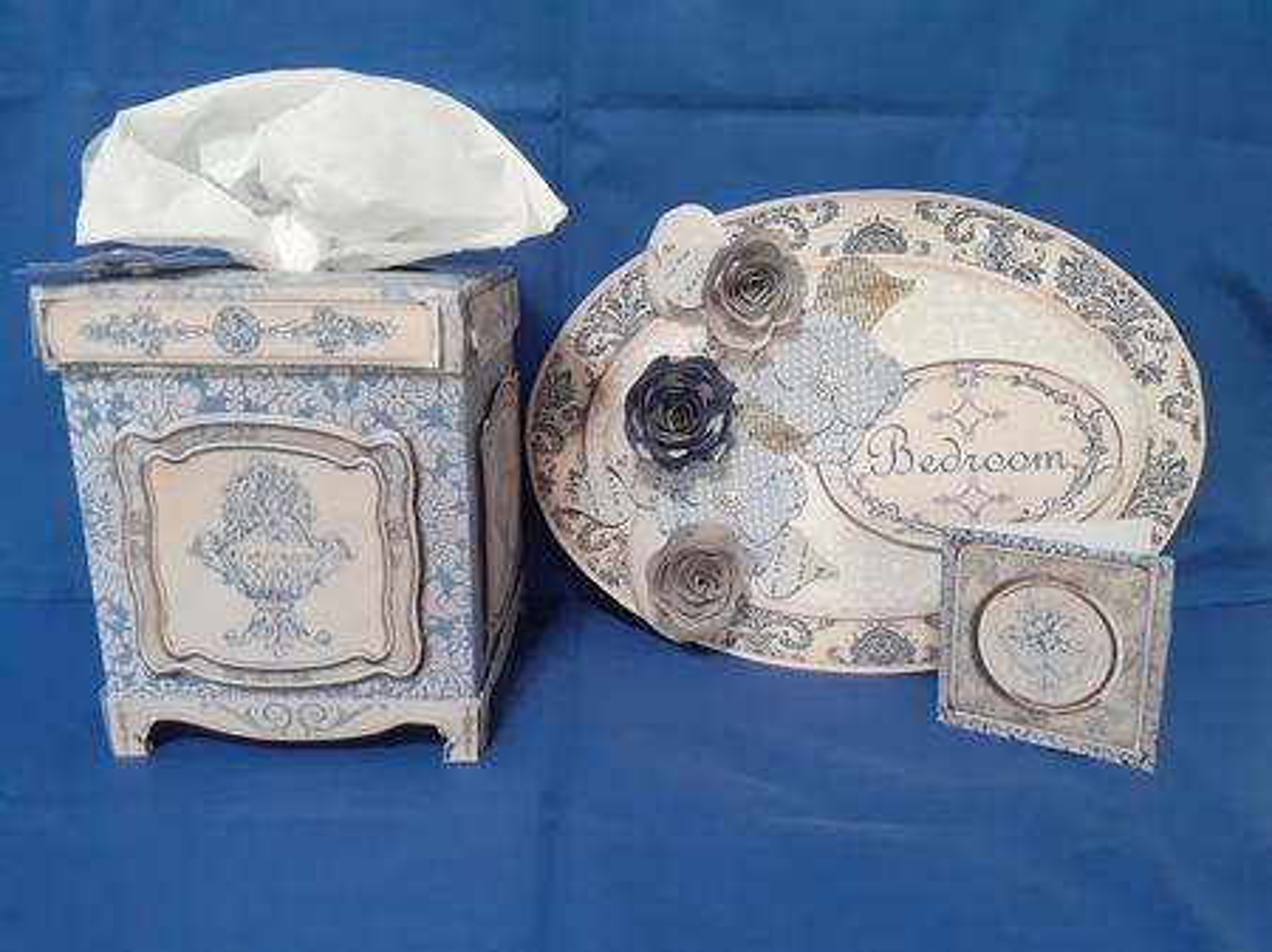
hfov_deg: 65.4
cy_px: 476
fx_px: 992
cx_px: 636
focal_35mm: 27
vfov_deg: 51.3
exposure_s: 1/50
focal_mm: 3.6
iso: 250
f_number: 1.9
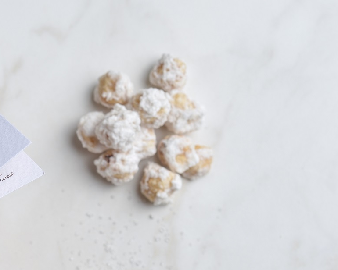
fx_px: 1170
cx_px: -17
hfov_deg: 16.0
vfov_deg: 13.0
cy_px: 260
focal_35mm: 117
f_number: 6.3
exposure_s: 1/125
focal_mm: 50
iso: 100
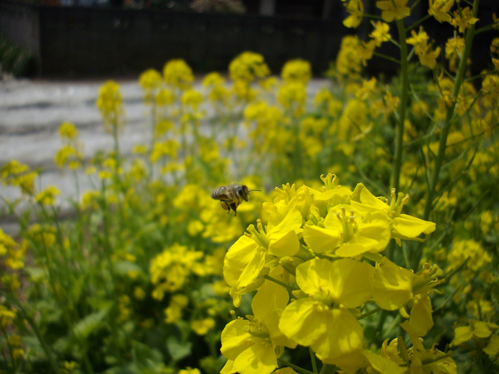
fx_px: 534
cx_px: 250
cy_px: 187
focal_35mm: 37
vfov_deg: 38.7
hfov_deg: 50.1
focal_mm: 6.2
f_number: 5.6
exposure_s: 1/500
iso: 80
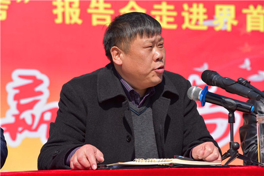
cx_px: 132
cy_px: 88
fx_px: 880
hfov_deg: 17.1
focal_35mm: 120
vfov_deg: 11.4
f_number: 6.3
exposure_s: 1/640
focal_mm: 120
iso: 200
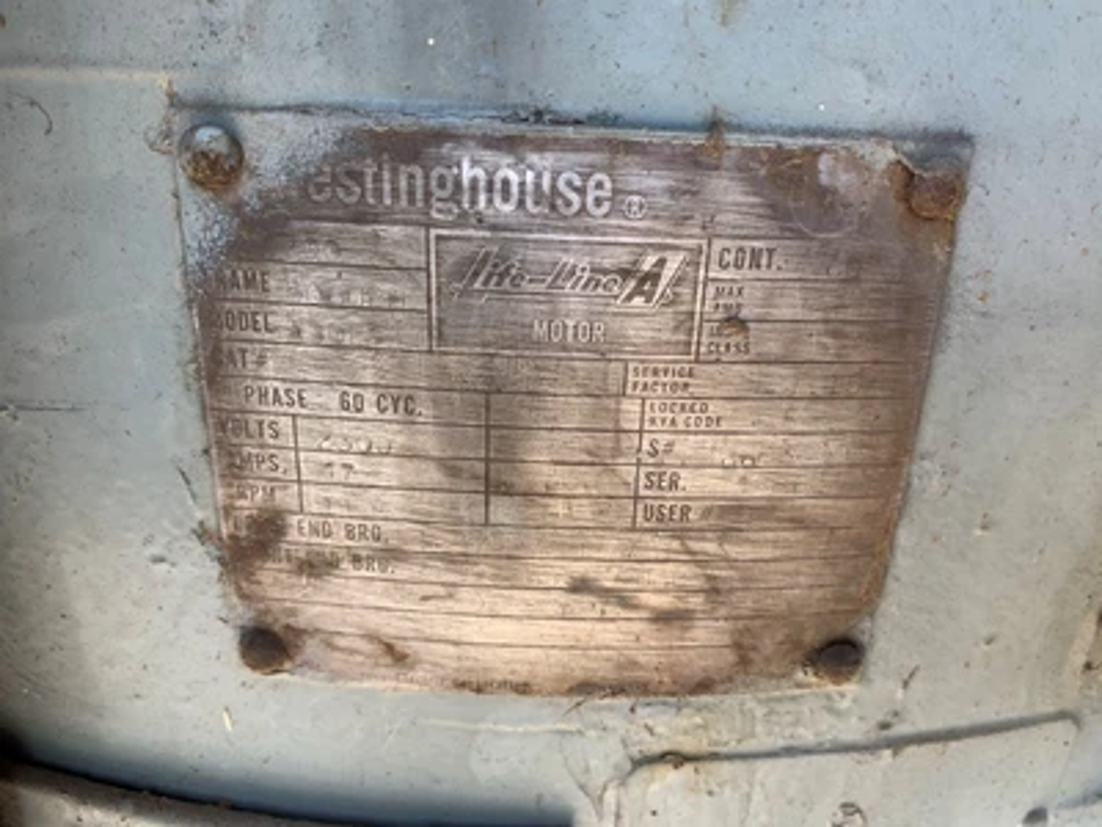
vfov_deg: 53.1
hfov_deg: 67.3
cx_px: 551
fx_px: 828
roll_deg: -2.1
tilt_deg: -24.8
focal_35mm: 26
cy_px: 414
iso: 25
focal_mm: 4.25
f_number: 1.8
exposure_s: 1/249
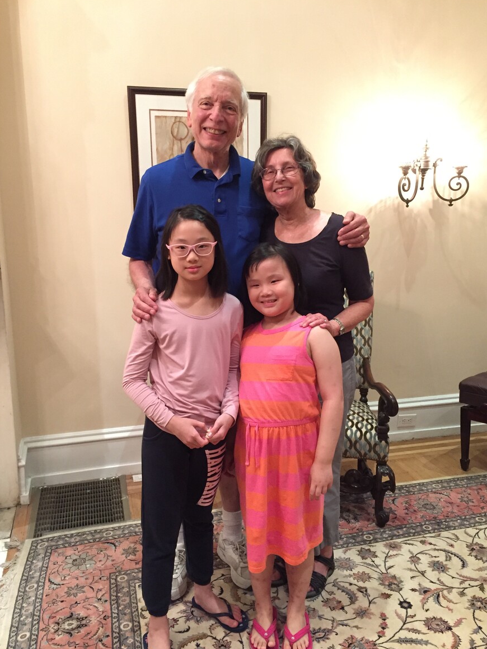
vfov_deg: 60.0
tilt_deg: -12.0
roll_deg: +0.1
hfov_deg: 46.8
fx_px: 563
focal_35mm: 30
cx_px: 247
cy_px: 327
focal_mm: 4.15
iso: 250
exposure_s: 1/15
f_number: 2.2
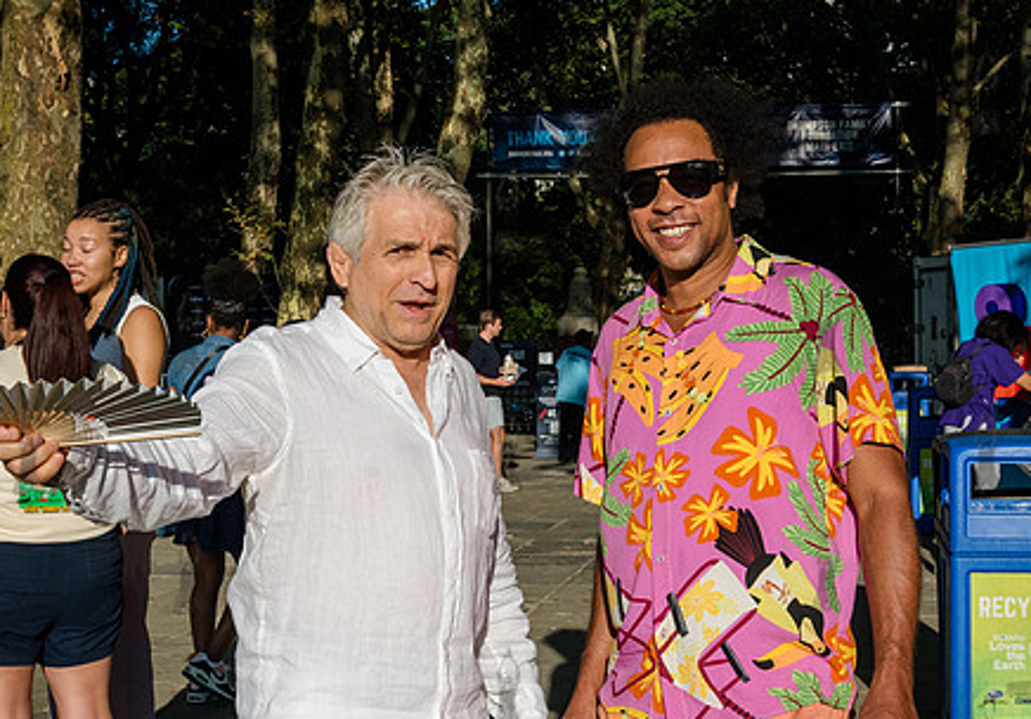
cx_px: 533
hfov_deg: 33.5
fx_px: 1714
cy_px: 388
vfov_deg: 23.7
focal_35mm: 59
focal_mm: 36
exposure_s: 1/1000
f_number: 9
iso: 500
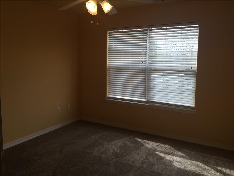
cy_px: 88
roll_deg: -0.9
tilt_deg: -6.5
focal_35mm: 29
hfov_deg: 61.7
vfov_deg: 48.2
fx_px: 196
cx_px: 117
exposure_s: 1/213
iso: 32
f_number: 2.2
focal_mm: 4.15
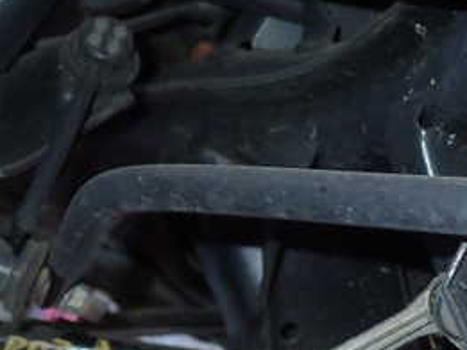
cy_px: 207
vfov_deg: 21.3
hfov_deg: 27.2
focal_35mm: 69
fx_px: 931
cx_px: 420
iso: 200
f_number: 6.3
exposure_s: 1/30
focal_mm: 5.5
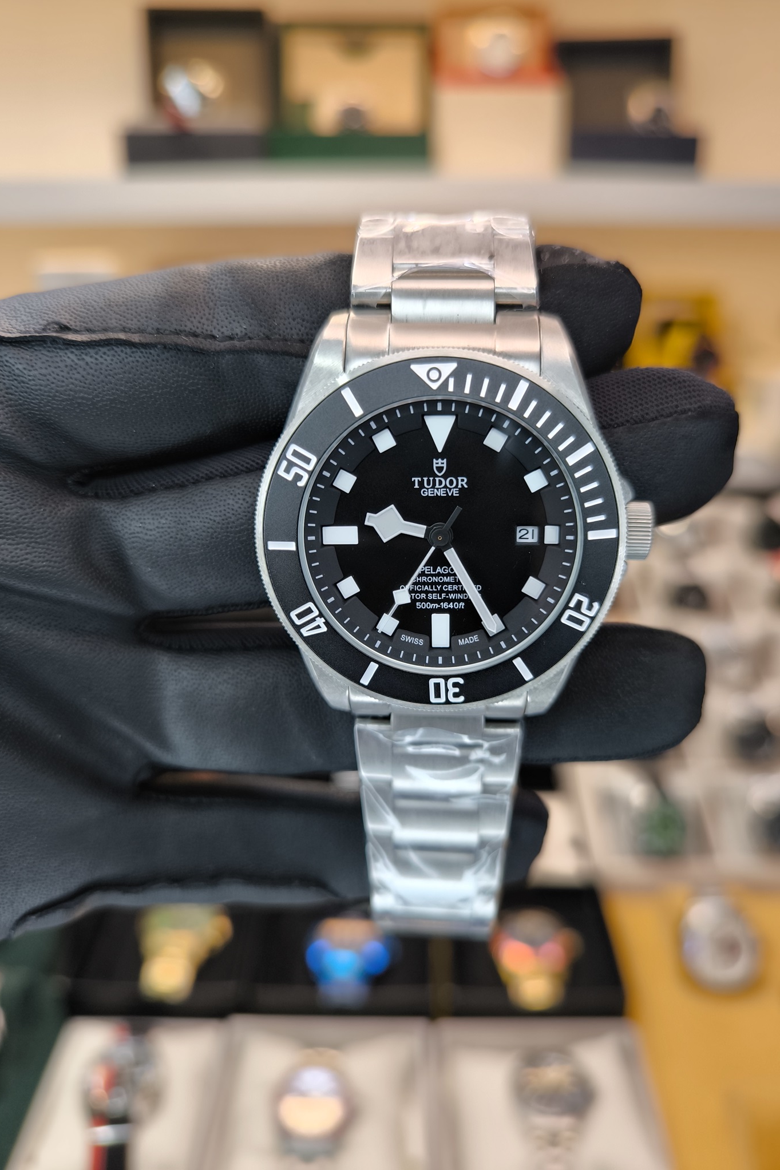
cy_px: 585
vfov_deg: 71.5
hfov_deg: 51.2
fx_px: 813
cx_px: 432
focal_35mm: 25
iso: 50
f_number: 1.9
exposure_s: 1/86.7
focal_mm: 6.92
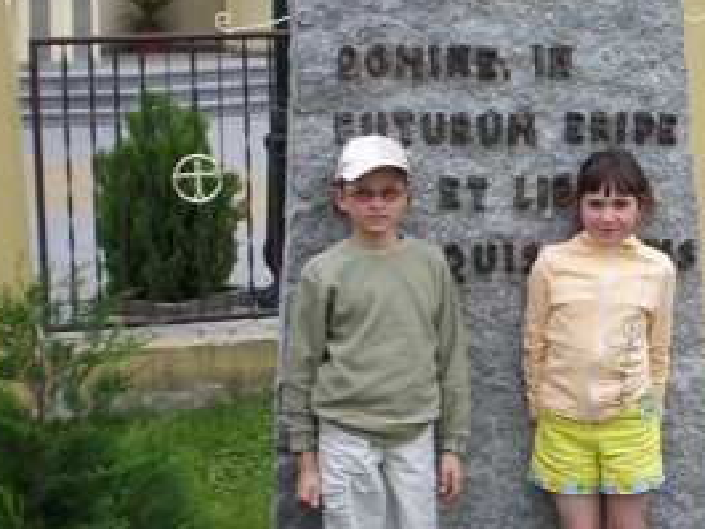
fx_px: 1875
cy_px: 201
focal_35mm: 92
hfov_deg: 20.5
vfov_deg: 16.1
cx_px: 726
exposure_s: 1/351
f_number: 4.5
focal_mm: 4.99
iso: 100
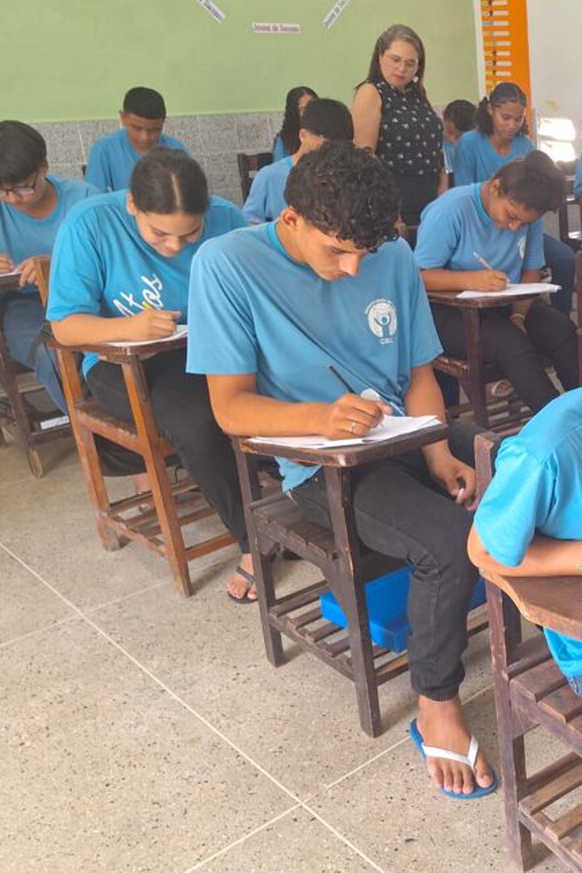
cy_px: 413
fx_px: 921
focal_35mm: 38
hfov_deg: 31.1
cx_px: 646
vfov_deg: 50.7
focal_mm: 5.54
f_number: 1.8
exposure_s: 1/40
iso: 80
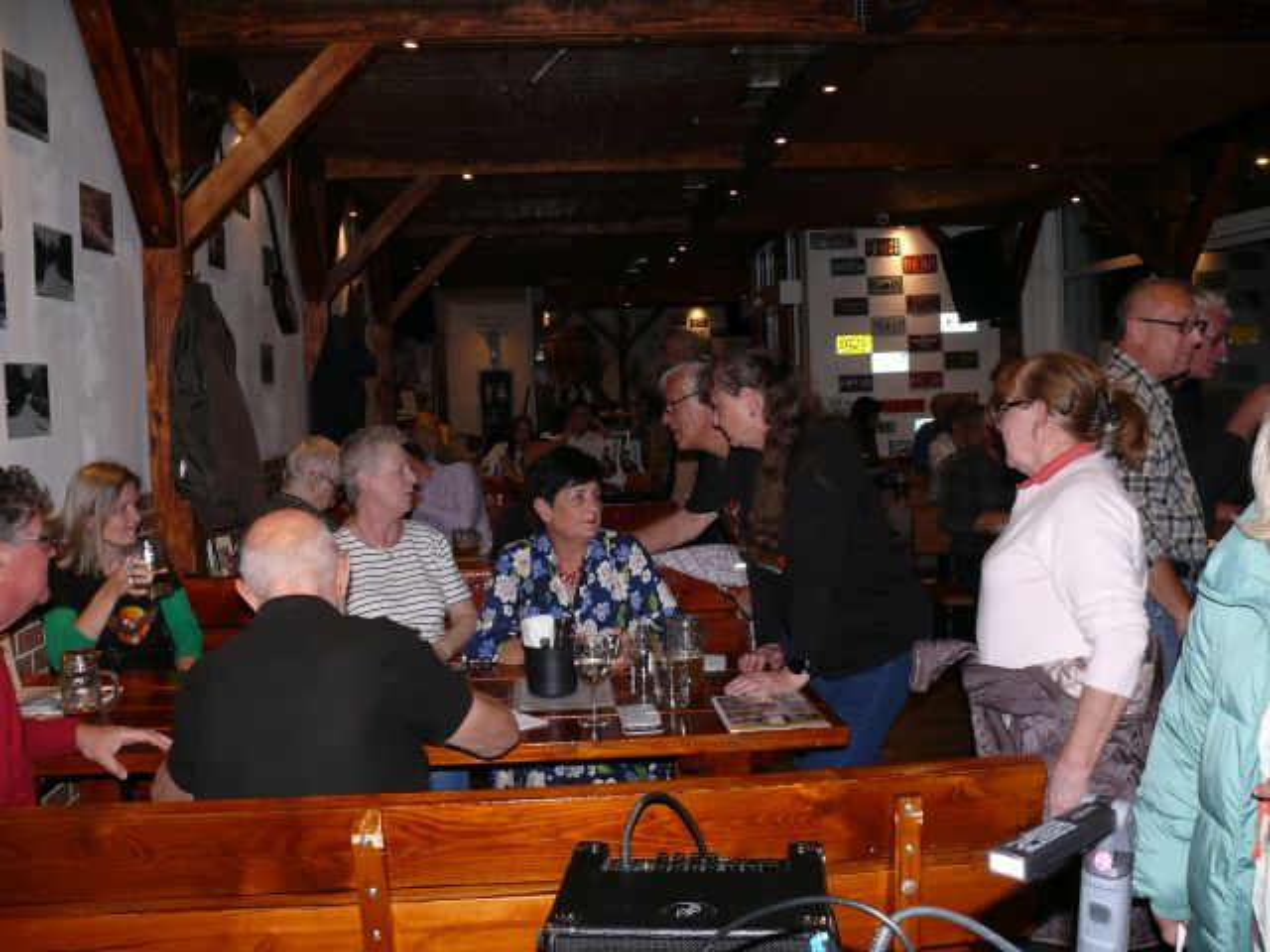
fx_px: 1284
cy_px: 476
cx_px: 635
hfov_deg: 52.6
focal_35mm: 35
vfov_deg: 40.7
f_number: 2.8
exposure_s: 1/30
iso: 100
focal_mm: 7.4
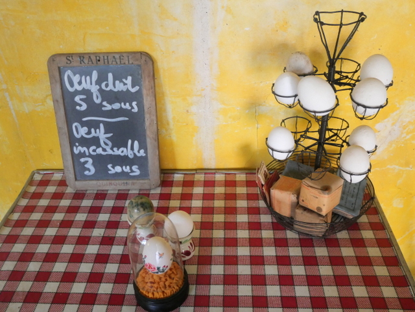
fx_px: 408
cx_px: 208
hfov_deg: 54.0
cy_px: 156
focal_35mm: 34
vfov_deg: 41.8
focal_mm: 17
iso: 2500
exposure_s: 1/60
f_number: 4
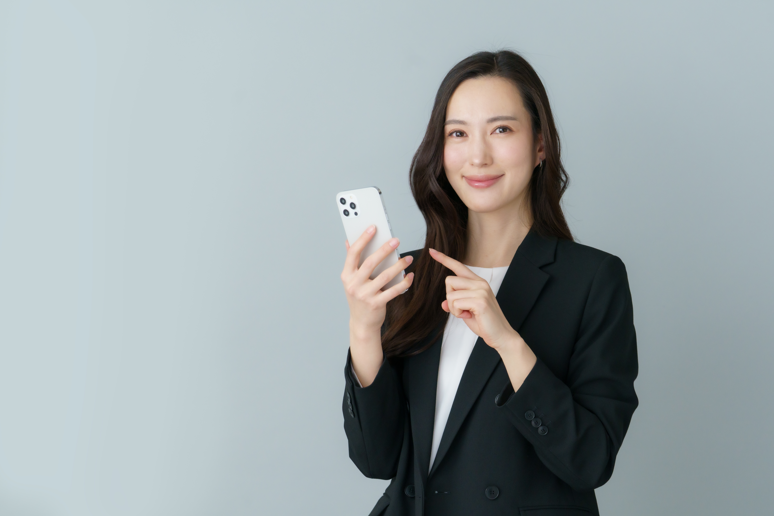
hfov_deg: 19.5
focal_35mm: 105
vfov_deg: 13.0
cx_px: 387
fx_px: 2257
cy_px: 258
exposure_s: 1/125
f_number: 5.6
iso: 1250
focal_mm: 105
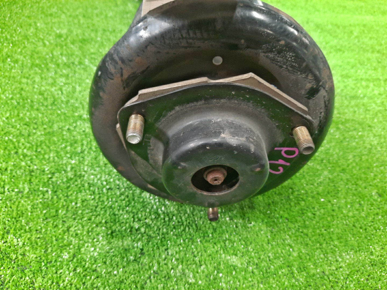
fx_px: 279
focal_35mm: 25
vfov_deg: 54.9
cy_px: 145
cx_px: 194
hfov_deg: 69.4
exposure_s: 1/33
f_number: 2
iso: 374
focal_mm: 4.6
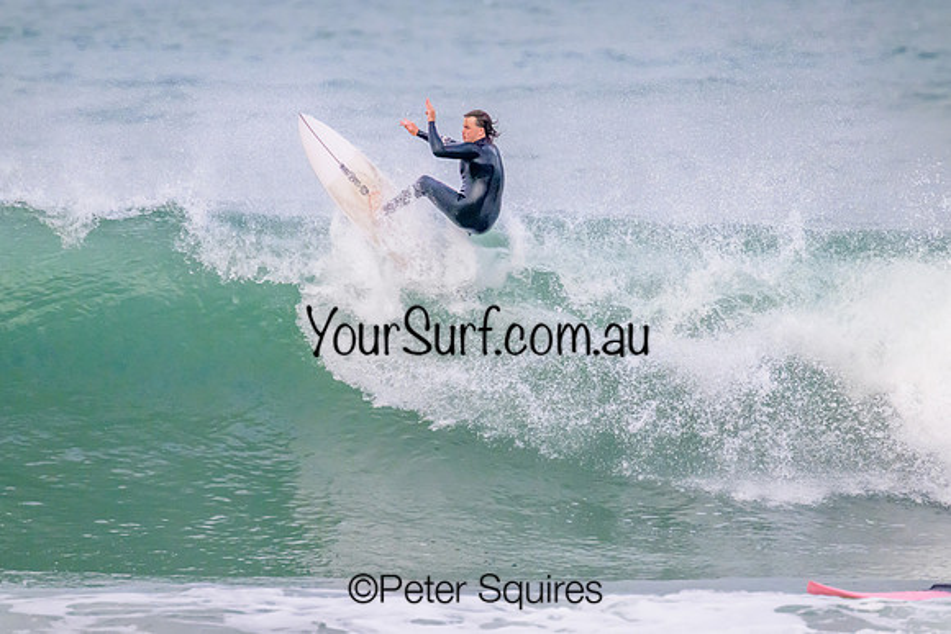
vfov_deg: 1.6
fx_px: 22071
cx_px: 476
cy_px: 317
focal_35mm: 835
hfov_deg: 2.5
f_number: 11
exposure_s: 1/2000
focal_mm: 800
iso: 5000
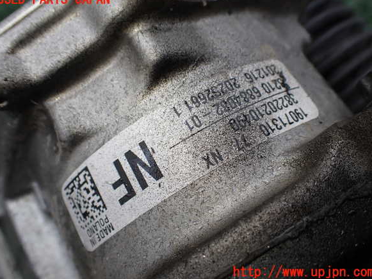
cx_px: 186
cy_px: 136
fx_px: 333
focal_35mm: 31
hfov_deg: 58.4
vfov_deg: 45.4
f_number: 3.2
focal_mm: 5.4
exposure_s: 1/160
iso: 100
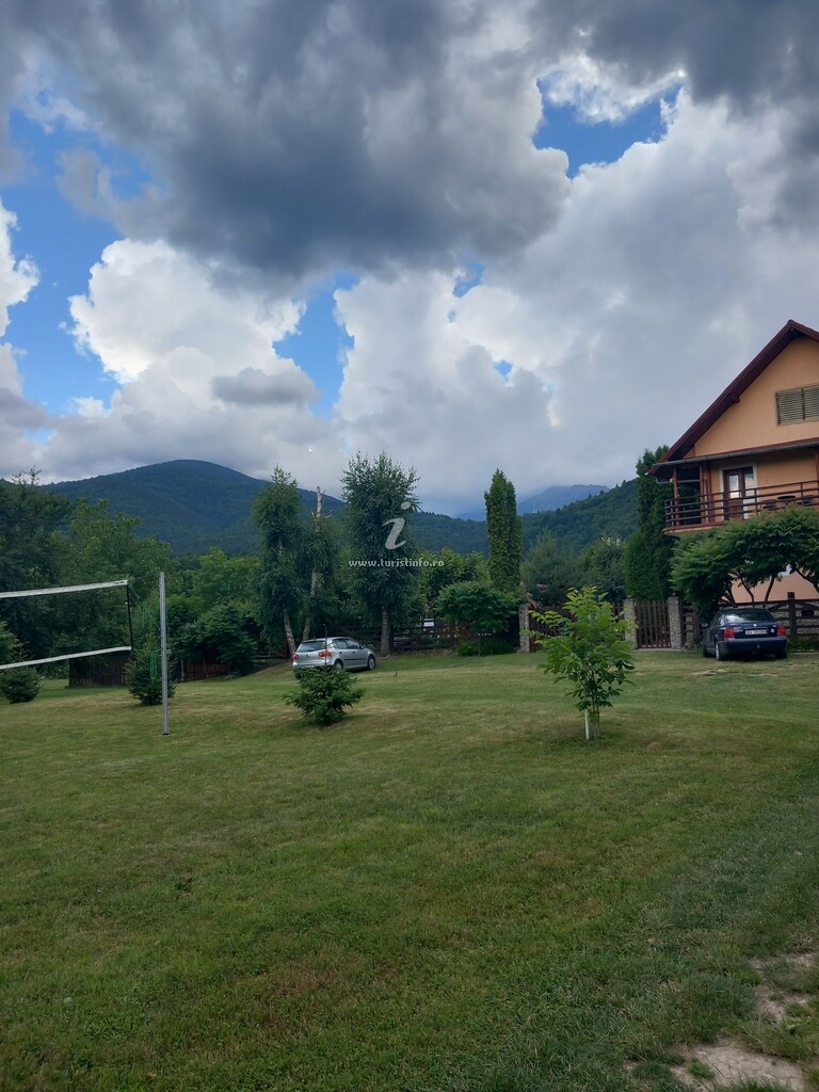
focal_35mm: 27
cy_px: 546
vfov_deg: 65.3
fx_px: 852
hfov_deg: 51.4
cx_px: 410
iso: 20
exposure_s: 1/149
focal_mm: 4
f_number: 1.8
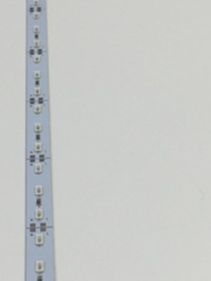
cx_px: 65
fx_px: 617
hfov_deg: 19.3
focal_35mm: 76
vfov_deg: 25.6
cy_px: 163
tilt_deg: -46.9
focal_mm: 4.15
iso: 40
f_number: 2.2
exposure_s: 1/100
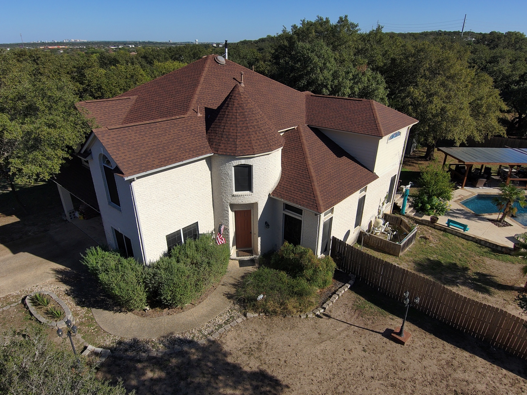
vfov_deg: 61.1
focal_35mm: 22
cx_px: 260
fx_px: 335
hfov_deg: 76.4
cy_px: 204
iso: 101
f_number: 2.8
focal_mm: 3.7
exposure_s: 1/1711
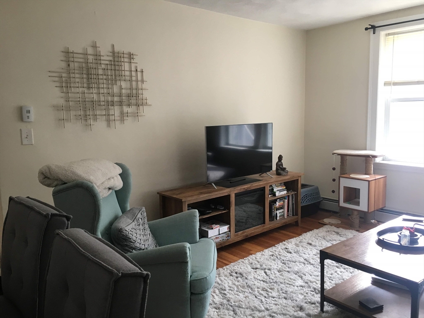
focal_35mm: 29
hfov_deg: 61.7
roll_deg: +1.9
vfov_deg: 48.2
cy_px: 159
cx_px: 212
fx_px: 355
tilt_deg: -6.8
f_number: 2.2
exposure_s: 1/30
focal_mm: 4.15
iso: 32
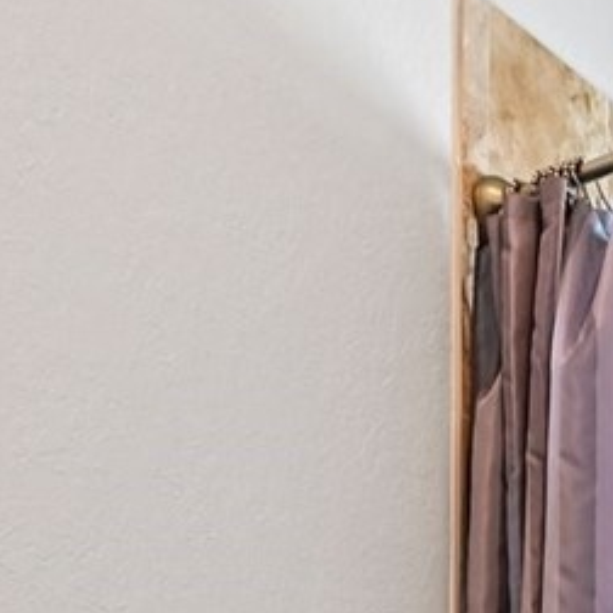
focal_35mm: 80
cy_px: 1025
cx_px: 617
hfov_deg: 20.9
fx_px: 1603
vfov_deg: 18.2
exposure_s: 1/13
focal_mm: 14
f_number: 3.5
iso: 180
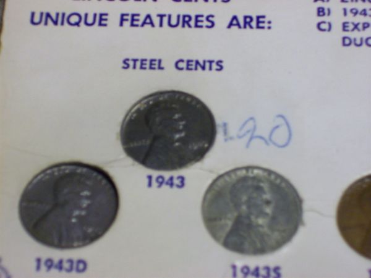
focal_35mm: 108
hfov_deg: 18.2
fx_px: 1157
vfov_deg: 13.7
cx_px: 186
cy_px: 139
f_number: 4.8
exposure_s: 1/14.8
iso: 160
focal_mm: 18
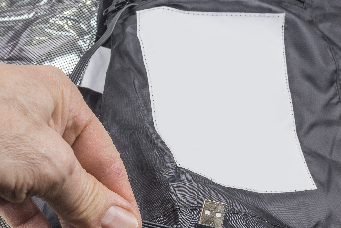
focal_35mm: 97
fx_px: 919
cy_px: 176
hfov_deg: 20.9
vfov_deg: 14.1
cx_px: 226
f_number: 16
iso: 100
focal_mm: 50
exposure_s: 1/200
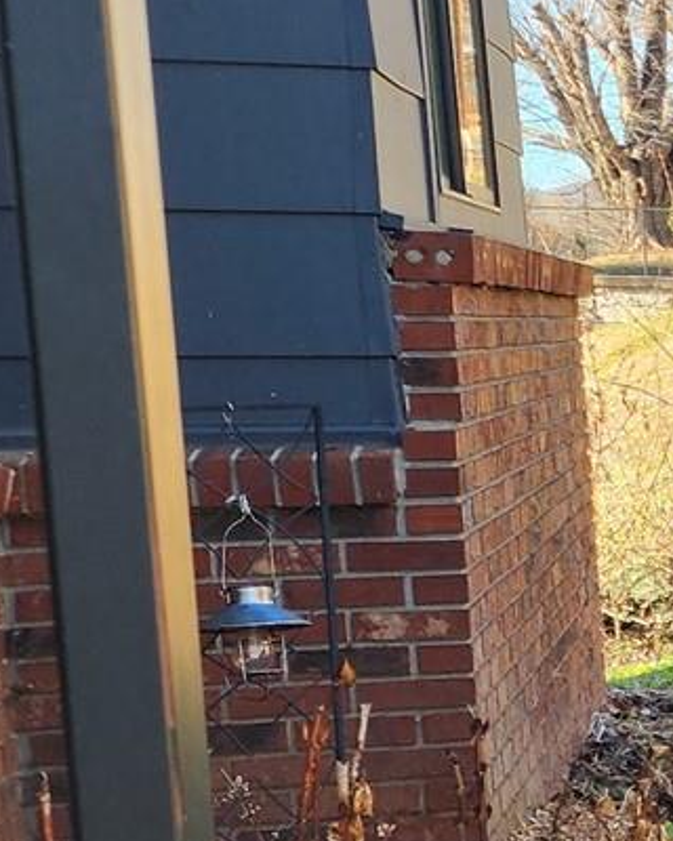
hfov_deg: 10.0
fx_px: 2863
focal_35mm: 115
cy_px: 688
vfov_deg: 16.6
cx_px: 2038
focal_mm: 6.4
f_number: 1.8
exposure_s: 1/180
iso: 25
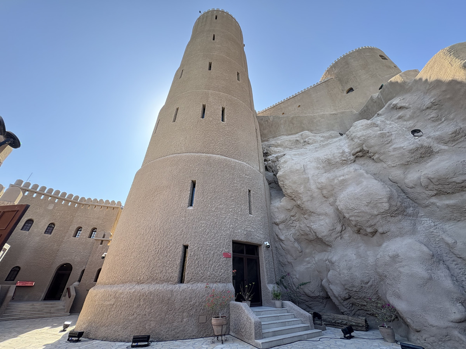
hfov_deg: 102.1
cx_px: 233
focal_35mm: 14
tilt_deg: +32.7
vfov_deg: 85.7
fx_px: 188
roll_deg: +0.4
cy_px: 174
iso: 64
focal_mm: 2.22
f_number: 2.2
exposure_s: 1/448
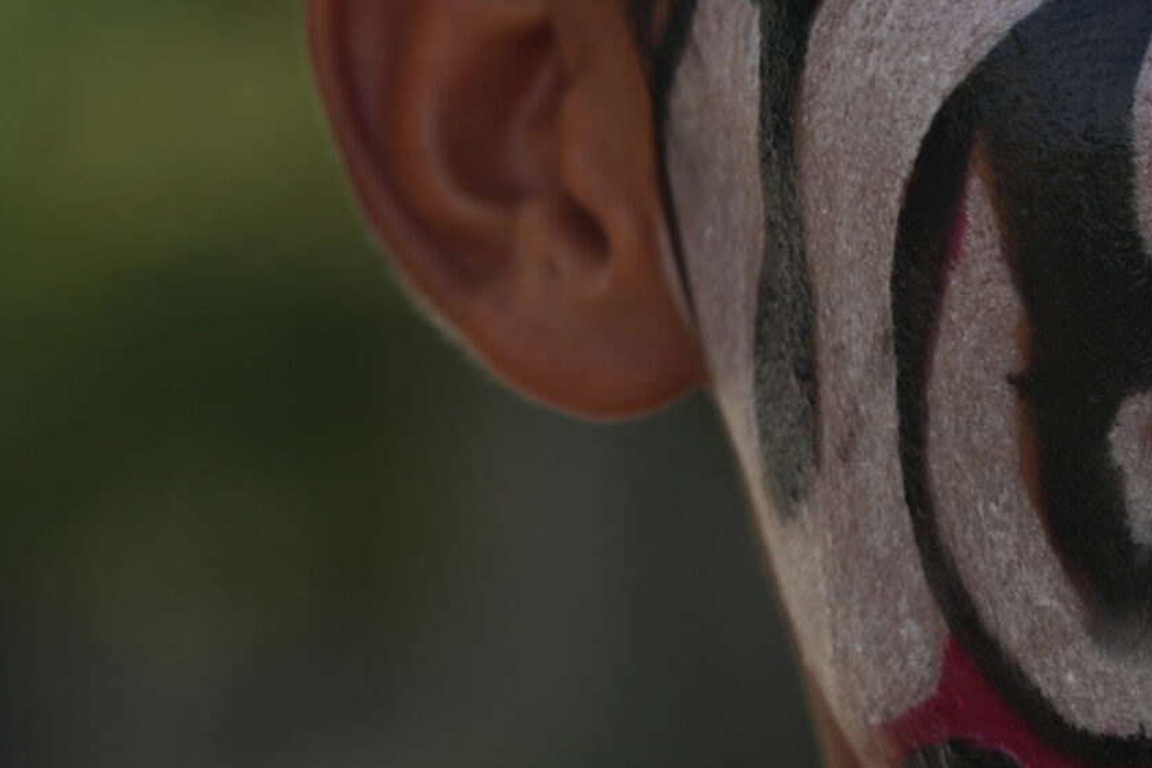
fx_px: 12701
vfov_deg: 3.5
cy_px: -25
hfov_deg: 5.2
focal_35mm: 397
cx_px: 1388
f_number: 6.3
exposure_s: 1/320
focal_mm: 131
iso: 160
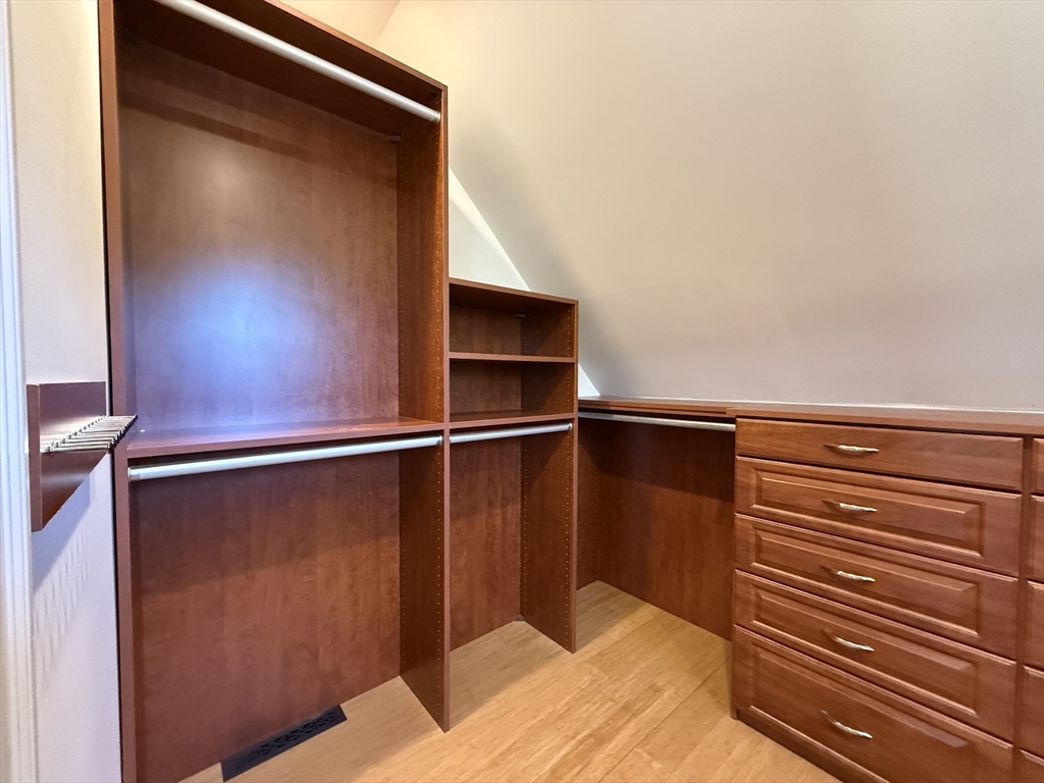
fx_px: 422
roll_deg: -0.4
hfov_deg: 102.1
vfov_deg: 85.7
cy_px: 392
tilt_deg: -1.6
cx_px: 522
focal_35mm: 14
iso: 800
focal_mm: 2.22
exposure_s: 1/60
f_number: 2.2
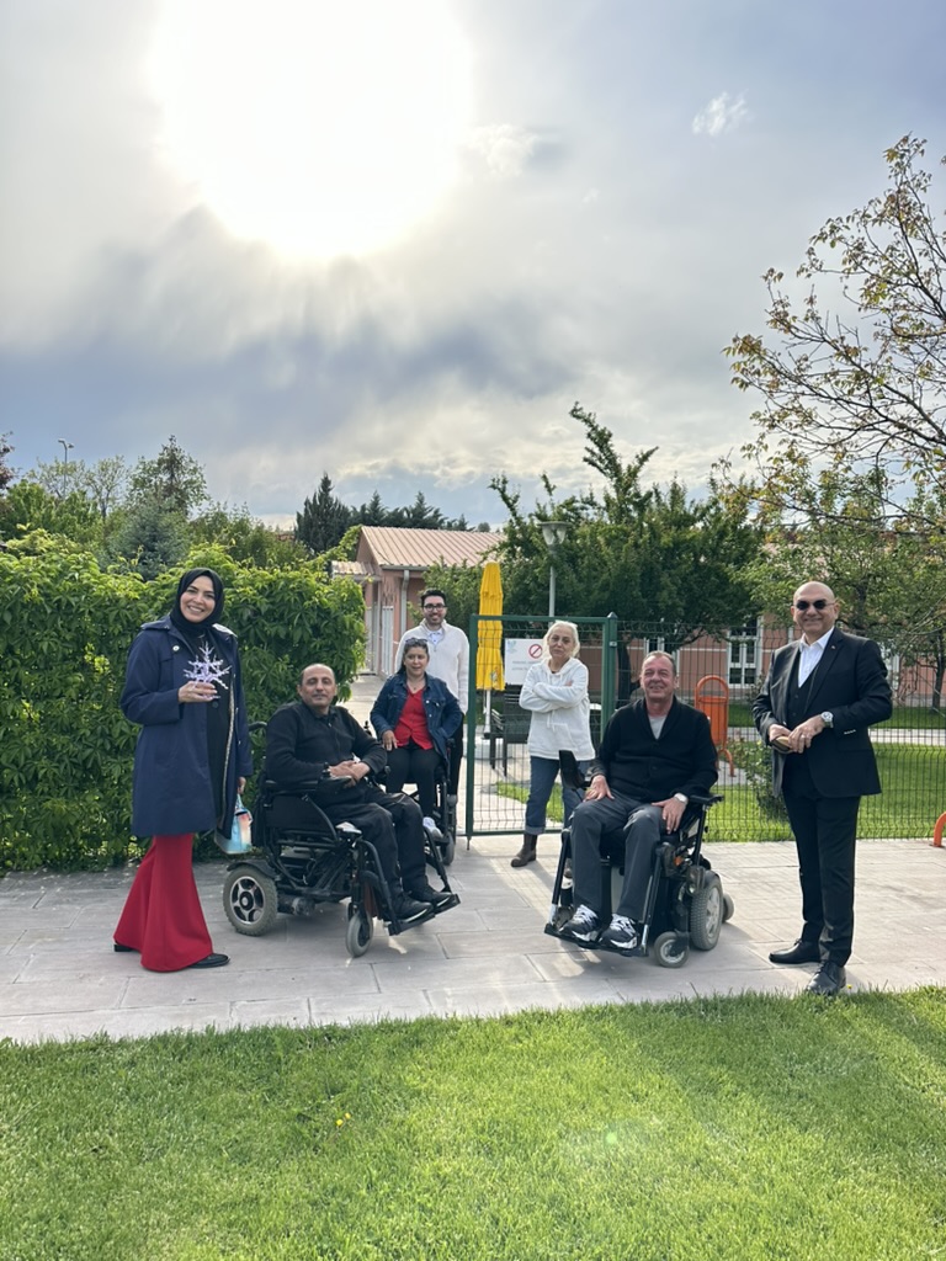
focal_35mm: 24
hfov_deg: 56.8
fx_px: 875
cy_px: 630
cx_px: 473
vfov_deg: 71.6
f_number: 1.78
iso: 80
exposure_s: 1/4184
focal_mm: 6.86
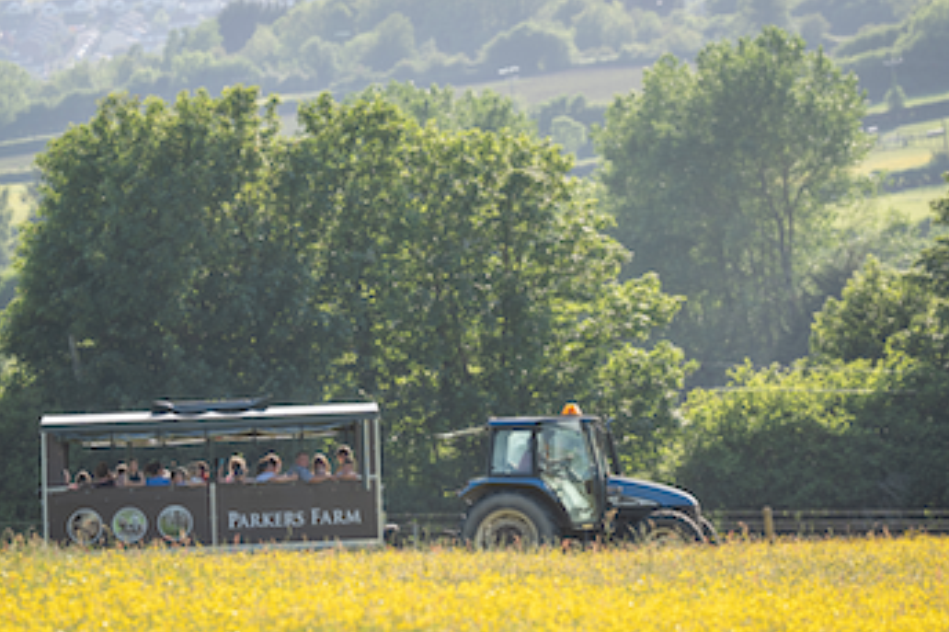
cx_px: 452
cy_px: 310
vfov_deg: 5.3
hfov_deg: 8.0
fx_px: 6798
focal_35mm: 258
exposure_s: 1/1250
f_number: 4
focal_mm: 200
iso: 200
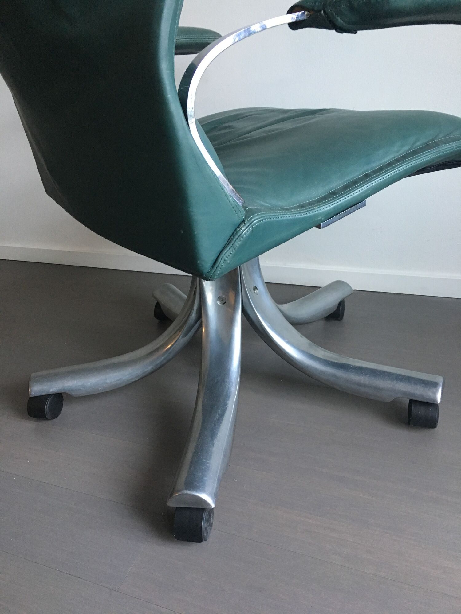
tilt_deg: -26.0
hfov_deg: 48.2
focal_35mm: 29
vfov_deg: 61.7
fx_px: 515
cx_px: 230
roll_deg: +5.3
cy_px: 307
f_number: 2.2
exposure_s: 1/33
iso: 200
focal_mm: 4.15
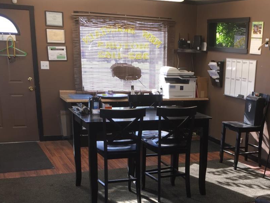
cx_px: 201
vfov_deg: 26.1
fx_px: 421
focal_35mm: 54
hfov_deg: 34.8
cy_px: 184
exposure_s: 1/53
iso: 32
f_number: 2.2
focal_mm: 4.15
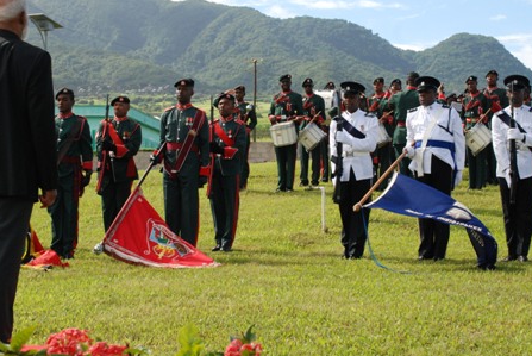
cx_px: 259
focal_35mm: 86
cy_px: 139
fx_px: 1272
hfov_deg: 23.6
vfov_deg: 15.9
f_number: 10
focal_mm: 40
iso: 500
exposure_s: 1/400
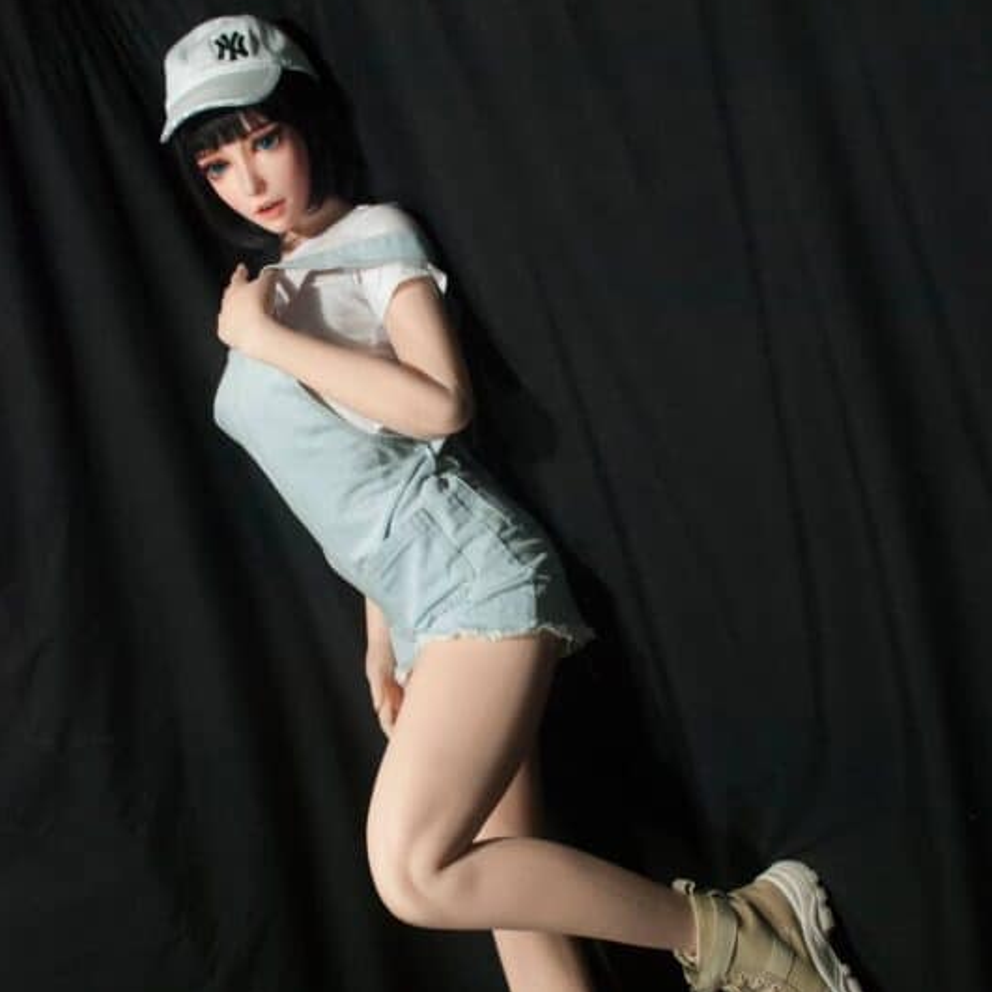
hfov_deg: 34.0
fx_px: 1621
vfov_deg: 33.8
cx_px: 495
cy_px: 628
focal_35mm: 50
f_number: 4
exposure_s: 1/30
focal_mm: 26
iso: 500
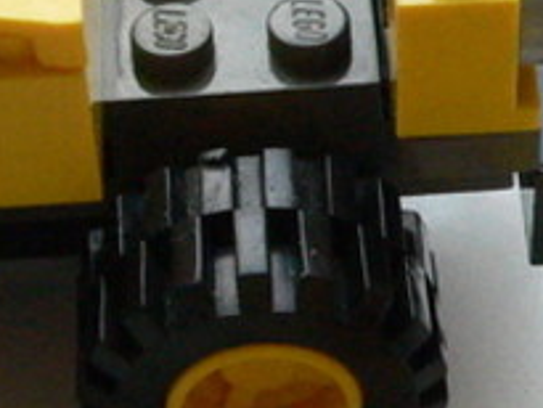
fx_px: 2480
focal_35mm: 158
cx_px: 191
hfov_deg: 12.5
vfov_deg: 9.4
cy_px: 351
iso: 400
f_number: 4
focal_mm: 6
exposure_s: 1/160
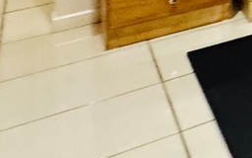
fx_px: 598
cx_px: 683
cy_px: -240
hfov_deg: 13.0
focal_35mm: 87
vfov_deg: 11.8
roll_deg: +1.5
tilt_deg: +4.5
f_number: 2.2
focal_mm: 2.22
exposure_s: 1/50
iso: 320
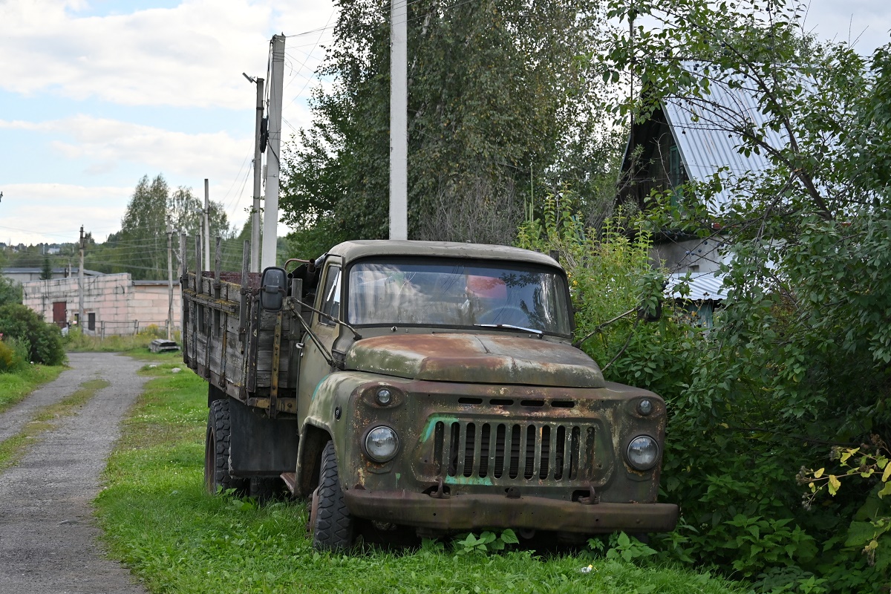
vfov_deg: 18.2
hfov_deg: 27.0
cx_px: 446
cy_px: 297
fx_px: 1856
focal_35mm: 75
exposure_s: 1/1000
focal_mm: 50
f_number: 4.5
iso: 450
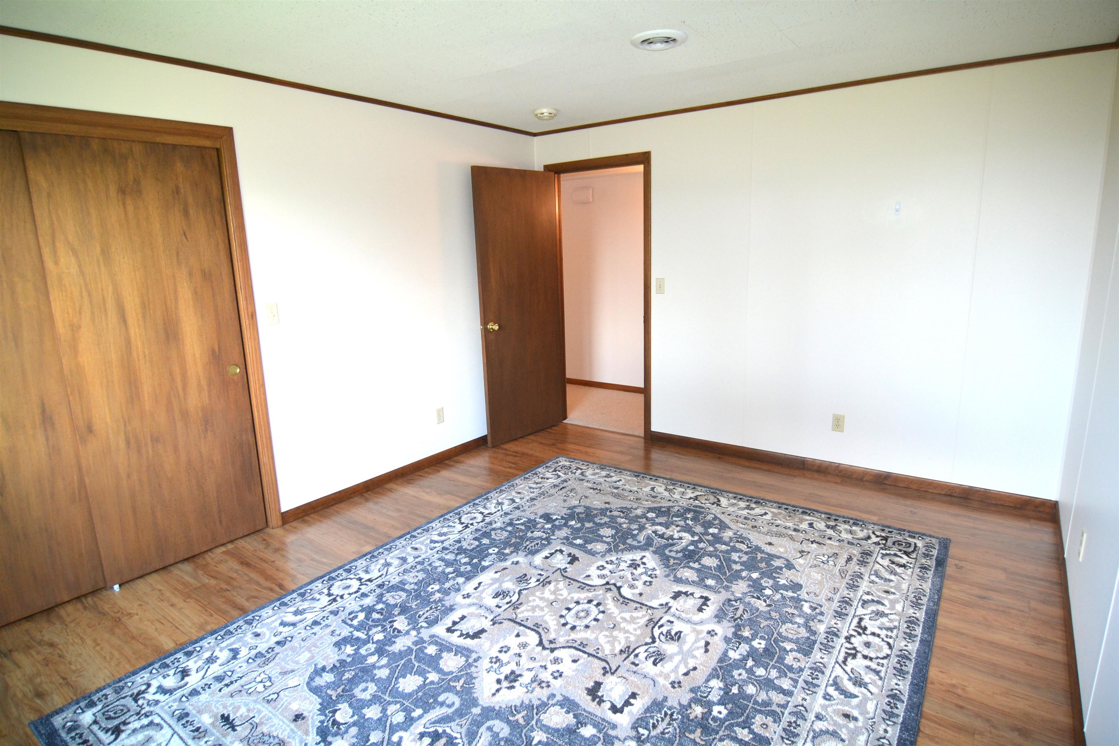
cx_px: 560
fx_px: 559
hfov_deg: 90.0
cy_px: 373
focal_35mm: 18
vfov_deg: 67.4
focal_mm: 12
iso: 560
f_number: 4
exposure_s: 1/60
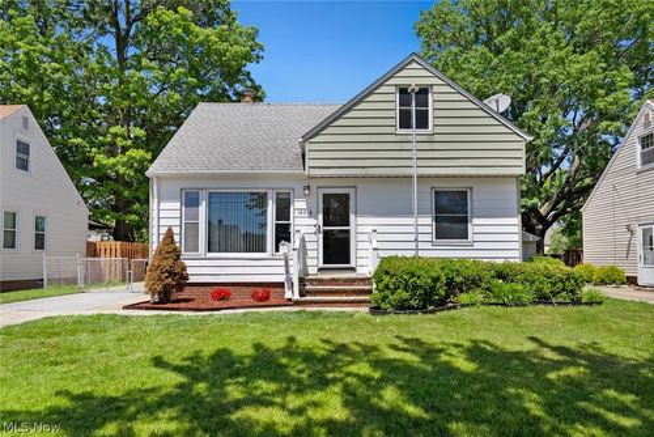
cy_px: 218
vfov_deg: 53.2
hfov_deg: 73.7
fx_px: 436
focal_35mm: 24
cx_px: 327
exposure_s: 1/1250
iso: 400
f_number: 7.1
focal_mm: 24
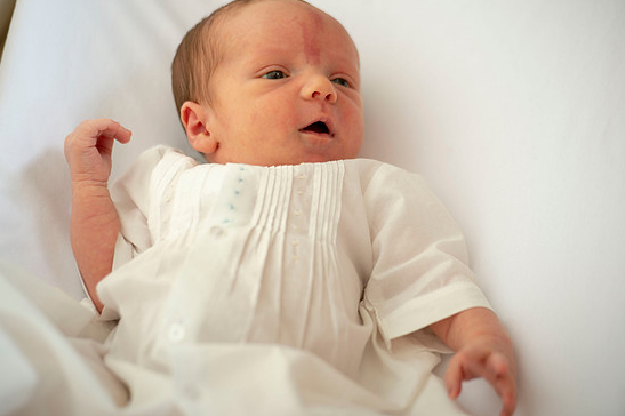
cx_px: 312
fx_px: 3678
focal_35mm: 212
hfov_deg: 9.7
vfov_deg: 6.5
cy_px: 208
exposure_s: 1/160
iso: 80
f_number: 2.8
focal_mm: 200
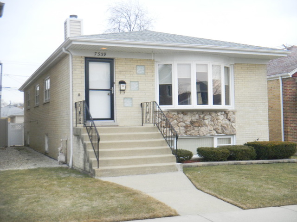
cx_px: 148
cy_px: 111
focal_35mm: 46
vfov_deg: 31.5
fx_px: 395
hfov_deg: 41.2
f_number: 4.1
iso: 200
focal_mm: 8.3
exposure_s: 1/479
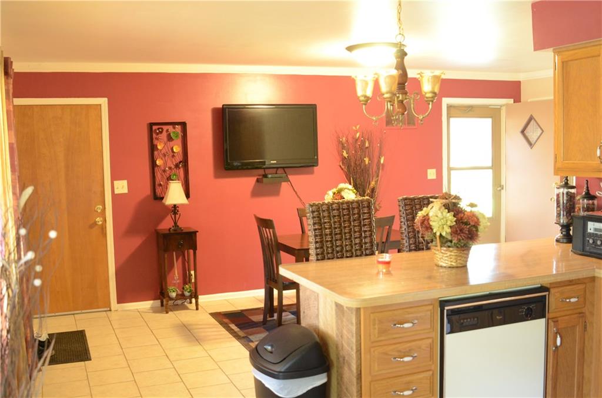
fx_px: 600
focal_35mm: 36
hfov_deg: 53.3
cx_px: 301
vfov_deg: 36.7
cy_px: 199
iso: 1600
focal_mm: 24
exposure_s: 1/13
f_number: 5
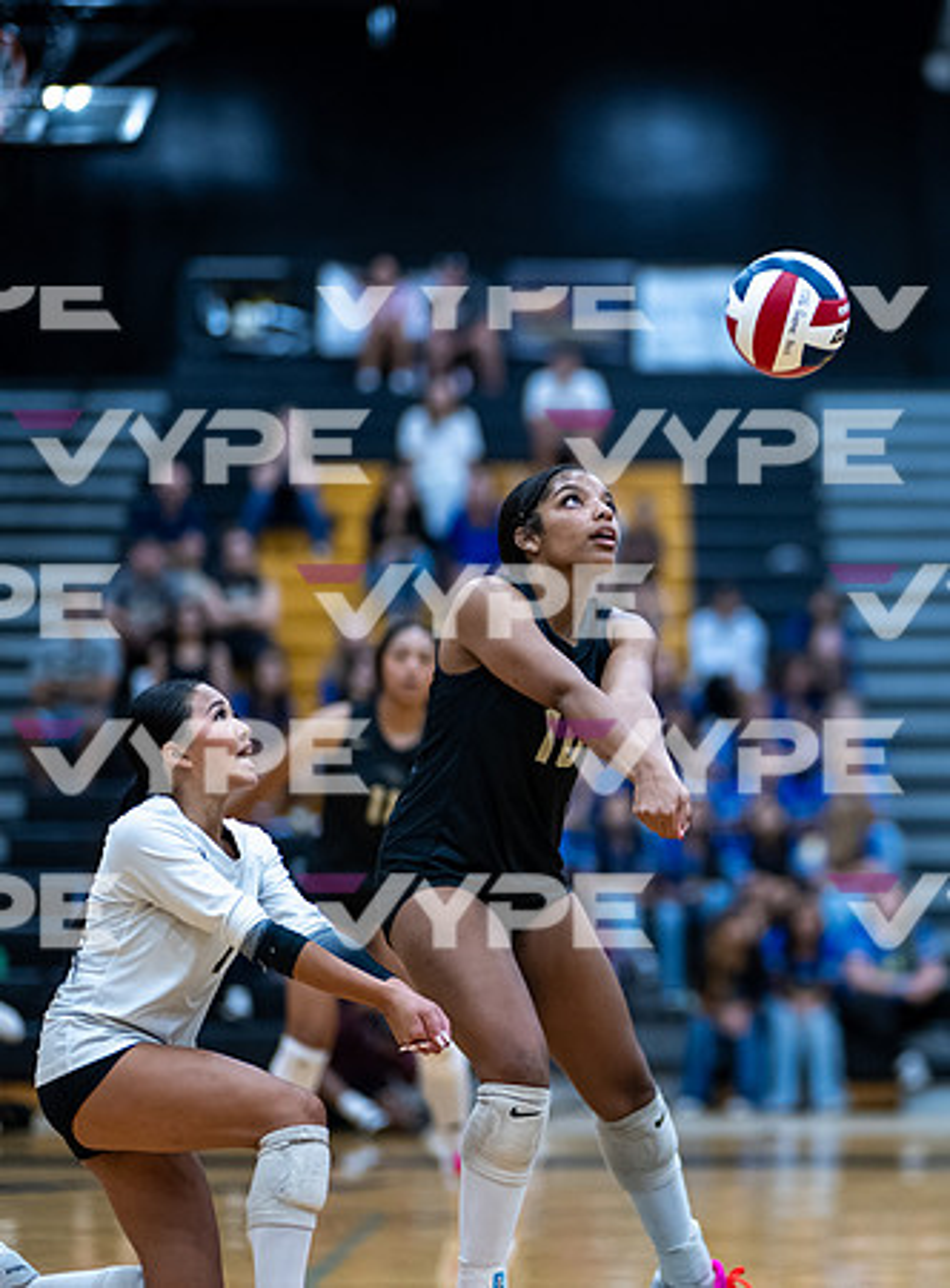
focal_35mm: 125
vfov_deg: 15.9
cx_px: 843
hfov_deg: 11.7
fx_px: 4625
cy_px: 651
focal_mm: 85
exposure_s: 1/1600
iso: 1250
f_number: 1.2
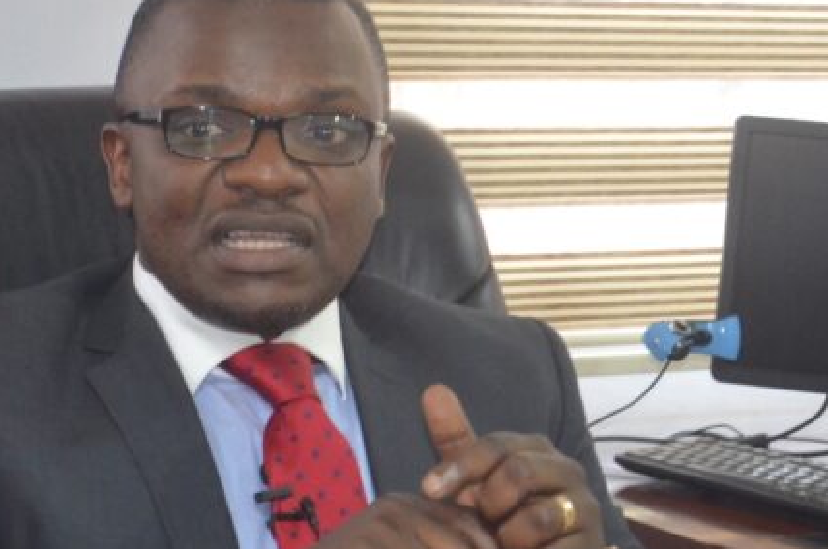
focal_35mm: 148
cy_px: 413
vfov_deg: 9.2
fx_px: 3396
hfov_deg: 13.9
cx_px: 288
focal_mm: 55
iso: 3200
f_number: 5.6
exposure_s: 1/60
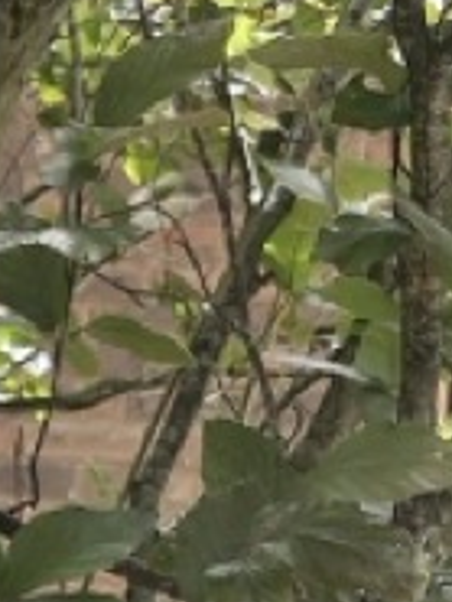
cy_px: 498
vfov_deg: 12.4
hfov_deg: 8.3
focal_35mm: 159
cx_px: -764
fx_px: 2765
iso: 80
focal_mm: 5.54
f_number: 1.8
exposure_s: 1/180
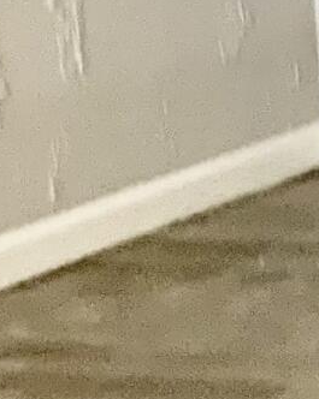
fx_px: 3025
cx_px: 1152
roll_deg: +1.3
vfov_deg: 7.5
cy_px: 0
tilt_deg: -7.8
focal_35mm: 256
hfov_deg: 5.5
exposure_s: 1/60
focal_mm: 3
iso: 200
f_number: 1.8
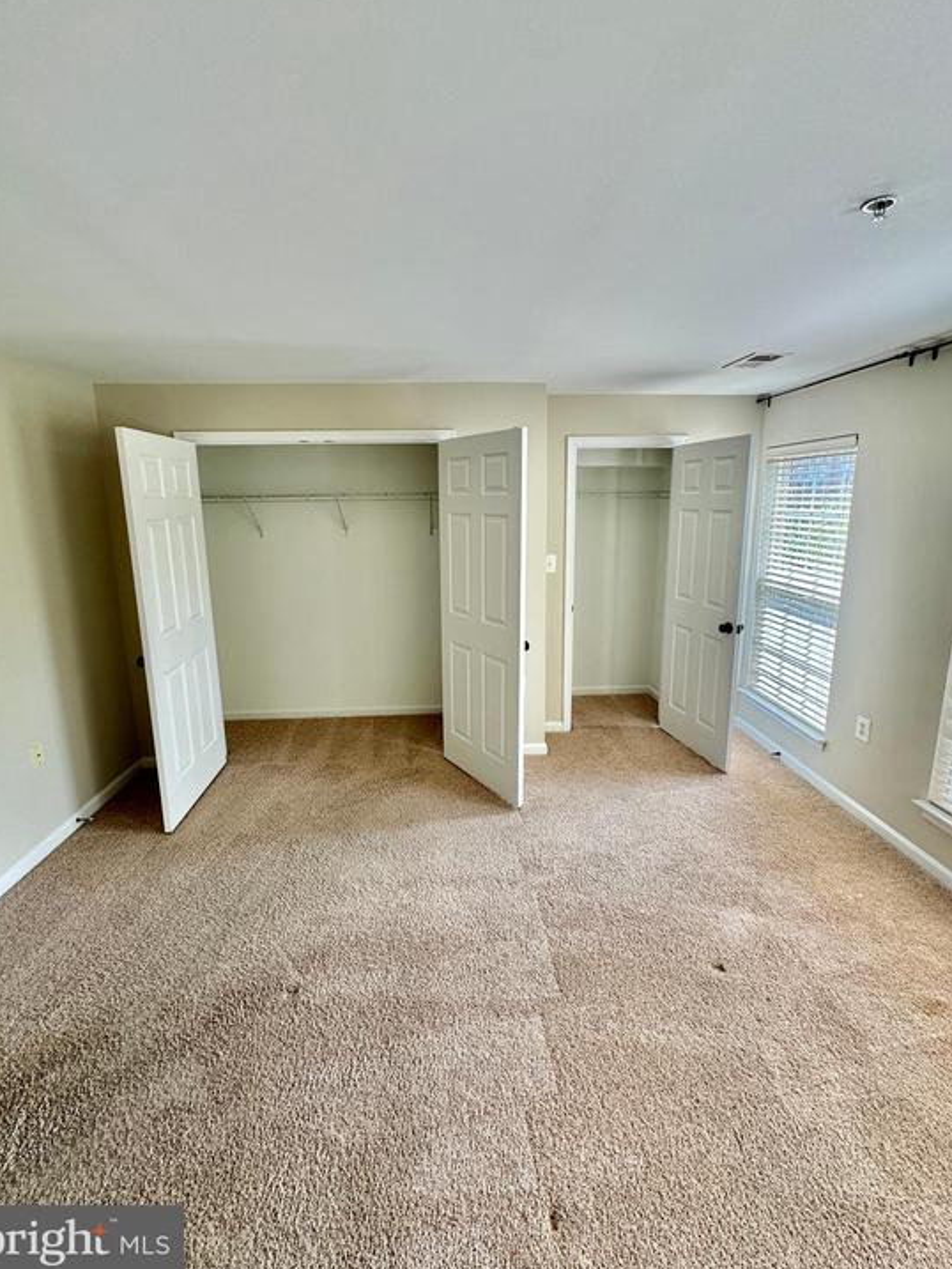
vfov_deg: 98.1
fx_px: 550
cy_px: 598
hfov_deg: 81.8
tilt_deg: -9.6
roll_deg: +1.0
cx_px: 472
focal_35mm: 15
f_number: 2.2
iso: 40
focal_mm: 2.22
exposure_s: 1/104
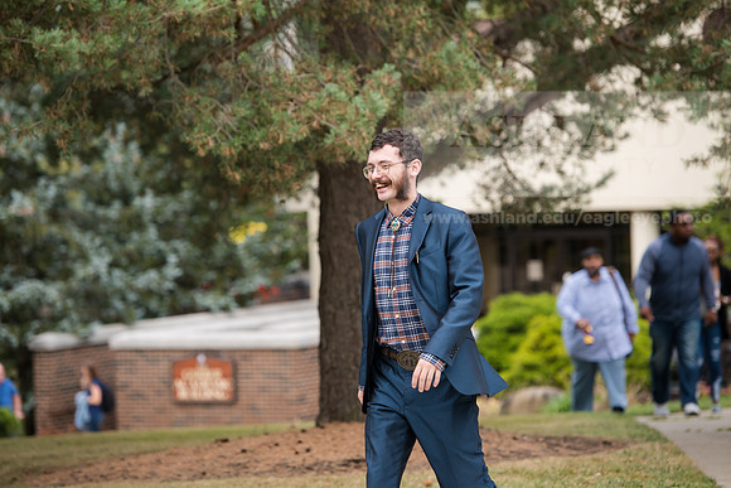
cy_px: 244
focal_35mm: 155
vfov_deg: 8.9
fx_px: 3148
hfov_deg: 13.2
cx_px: 366
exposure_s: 1/400
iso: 200
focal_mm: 155
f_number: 4.5
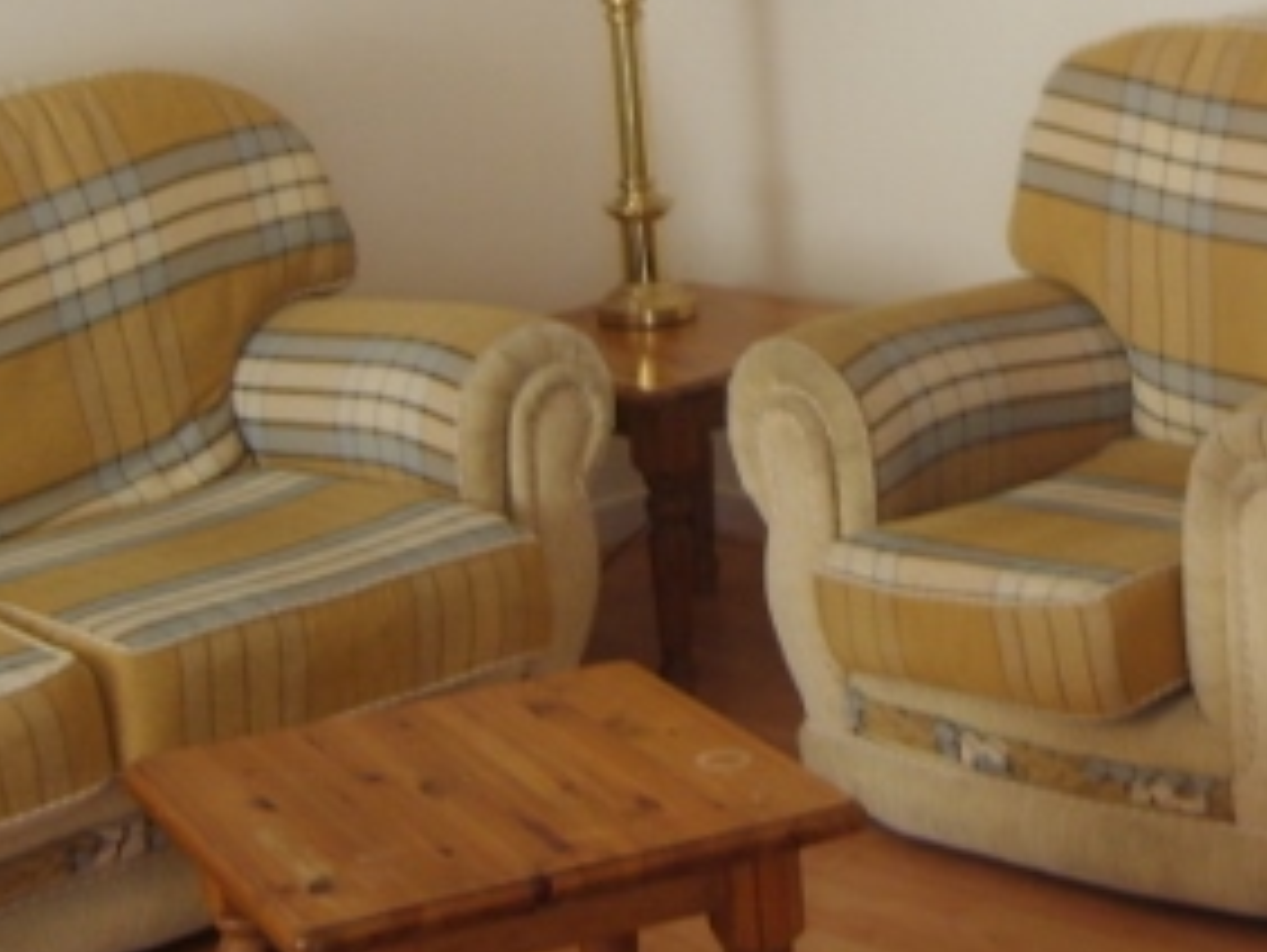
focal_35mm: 89
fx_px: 3260
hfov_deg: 21.3
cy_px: 121
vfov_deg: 16.4
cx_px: 1242
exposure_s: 1/30
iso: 82
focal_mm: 7.4
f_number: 2.8
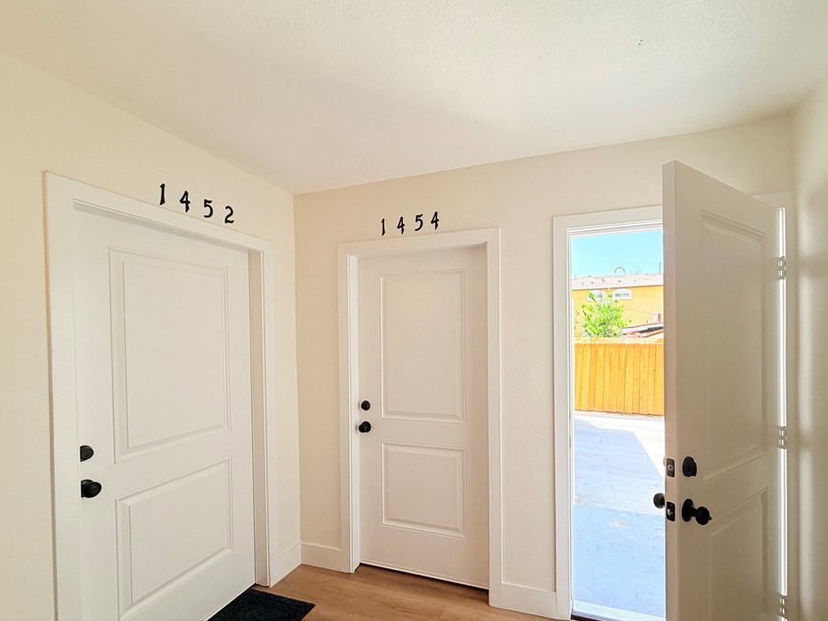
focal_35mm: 16
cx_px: 456
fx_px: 383
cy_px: 338
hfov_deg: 94.2
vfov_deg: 77.9
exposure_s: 1/122
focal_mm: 2.22
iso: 50
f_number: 2.2
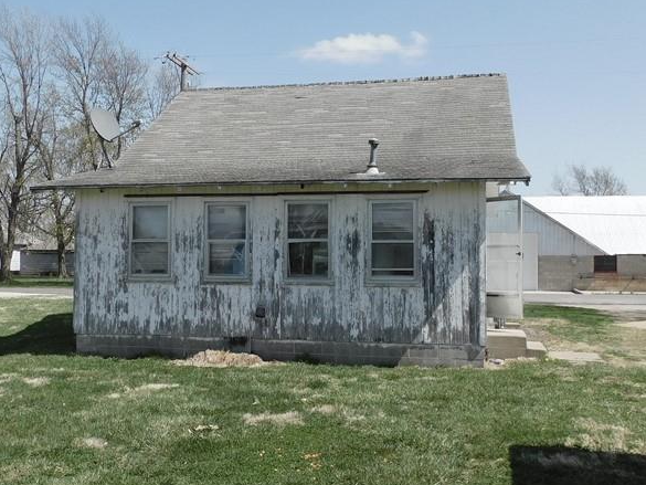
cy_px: 235
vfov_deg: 34.4
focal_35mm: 42
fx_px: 784
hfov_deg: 44.6
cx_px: 260
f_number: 3.3
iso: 125
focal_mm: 4.3
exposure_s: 1/1250
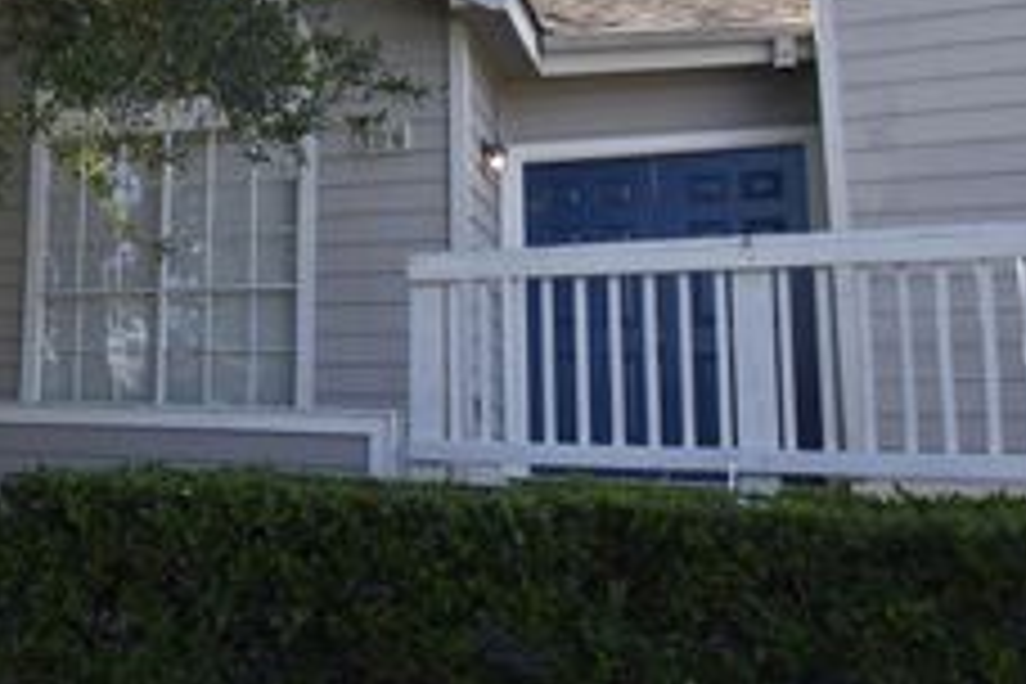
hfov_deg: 39.1
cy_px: 252
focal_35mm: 46
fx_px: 1311
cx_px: 63
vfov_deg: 29.1
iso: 100
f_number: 5.6
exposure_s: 1/200
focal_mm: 14
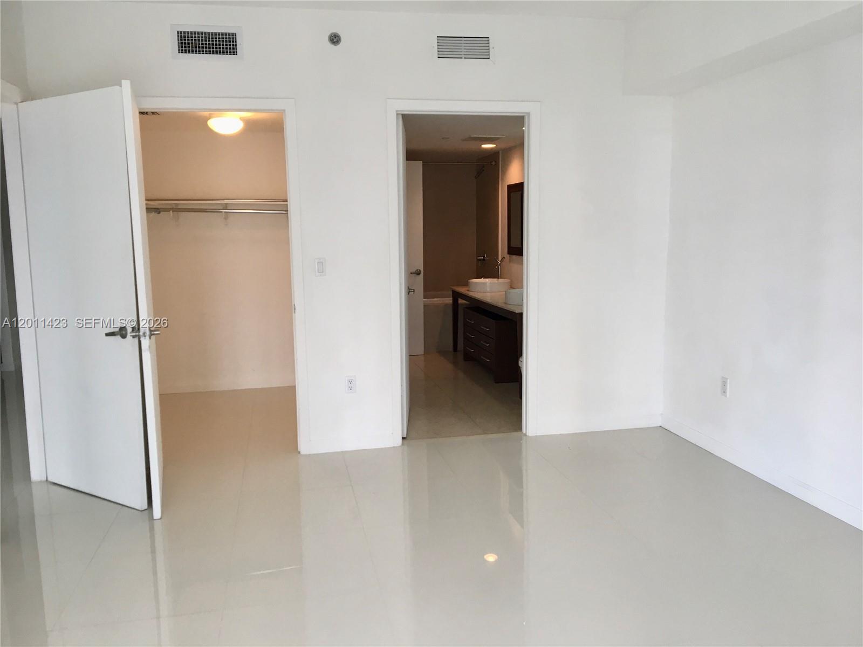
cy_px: 324
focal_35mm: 29
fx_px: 723
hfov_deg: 61.7
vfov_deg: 48.2
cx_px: 432
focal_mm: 4.15
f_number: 2.2
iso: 25
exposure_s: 1/40
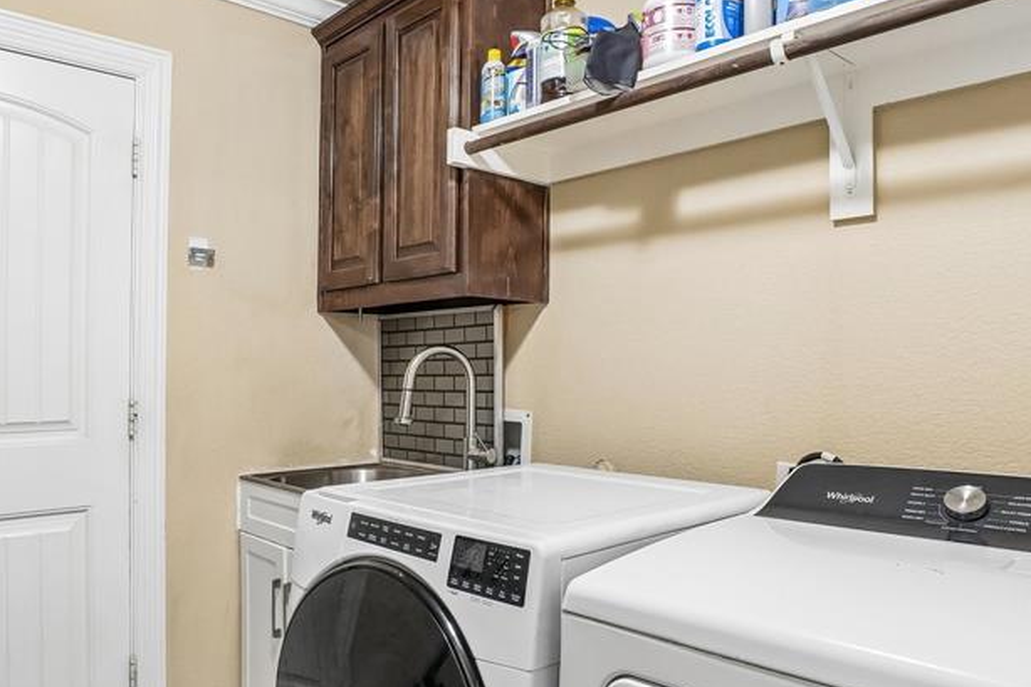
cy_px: 393
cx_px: 494
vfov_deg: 51.1
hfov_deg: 71.5
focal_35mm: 25
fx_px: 716
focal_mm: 10
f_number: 8
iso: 400
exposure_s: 1/4
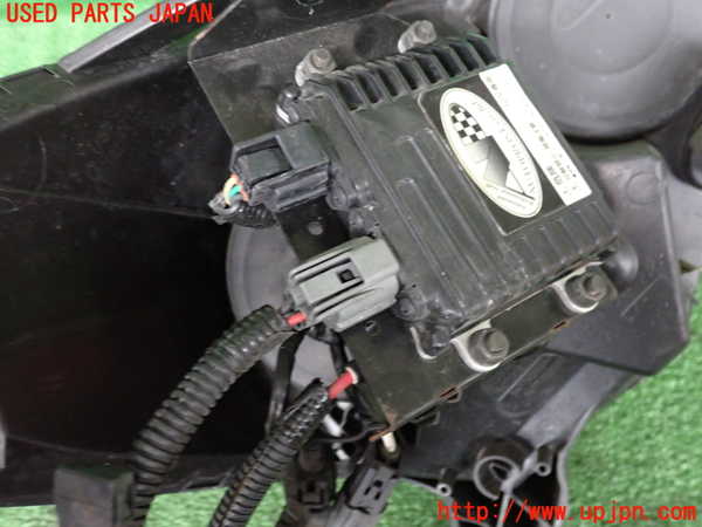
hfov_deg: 60.0
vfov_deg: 46.8
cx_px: 351
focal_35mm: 30
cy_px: 264
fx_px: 608
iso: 800
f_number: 2.3
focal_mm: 5.4
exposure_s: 1/30
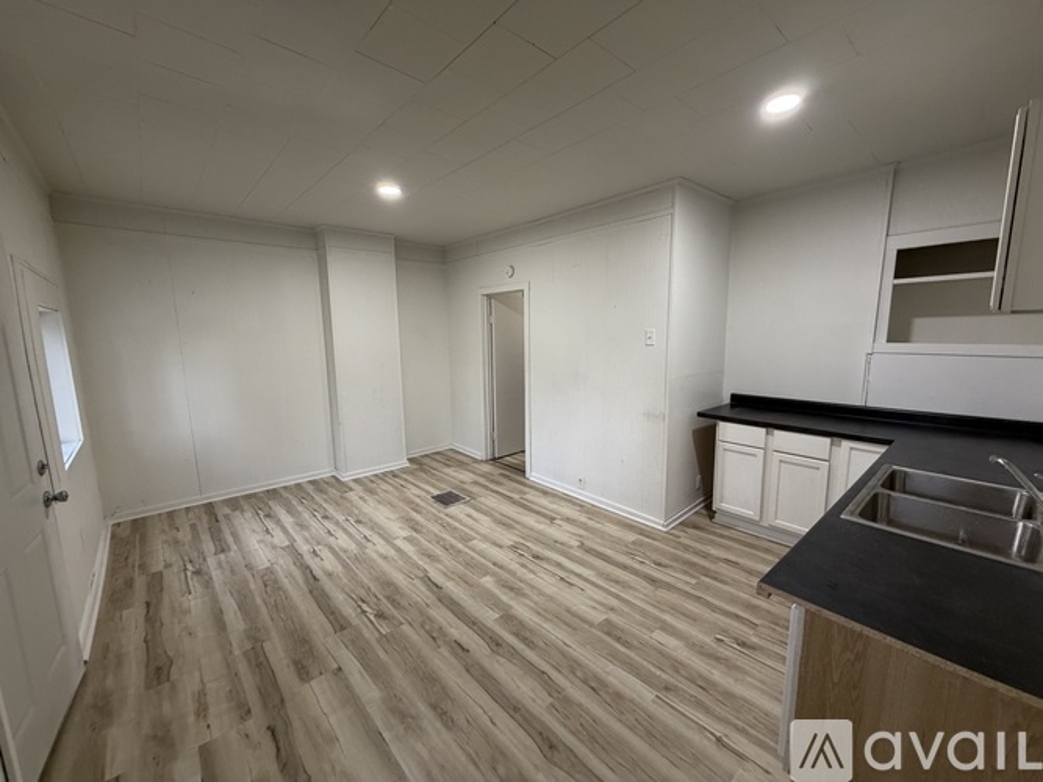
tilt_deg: -8.5
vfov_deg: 85.7
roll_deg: +1.4
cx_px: 522
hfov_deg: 102.1
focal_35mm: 14
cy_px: 391
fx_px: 422
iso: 250
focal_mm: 2.22
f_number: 2.2
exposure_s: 1/60
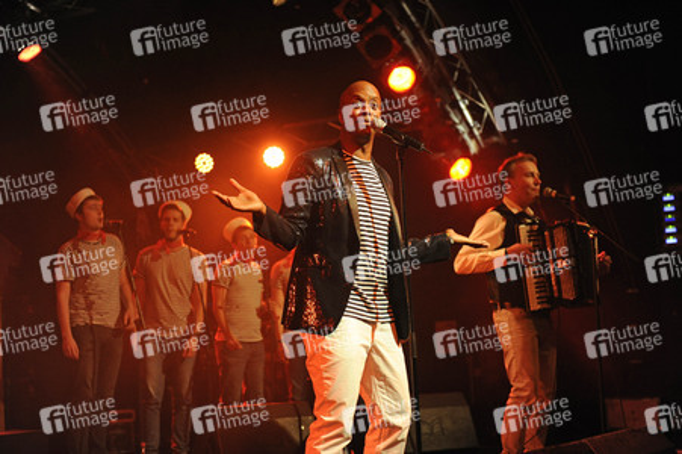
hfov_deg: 28.9
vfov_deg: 19.4
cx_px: 341
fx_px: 1325
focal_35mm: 70
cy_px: 227
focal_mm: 70
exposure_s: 1/200
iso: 4000
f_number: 2.8
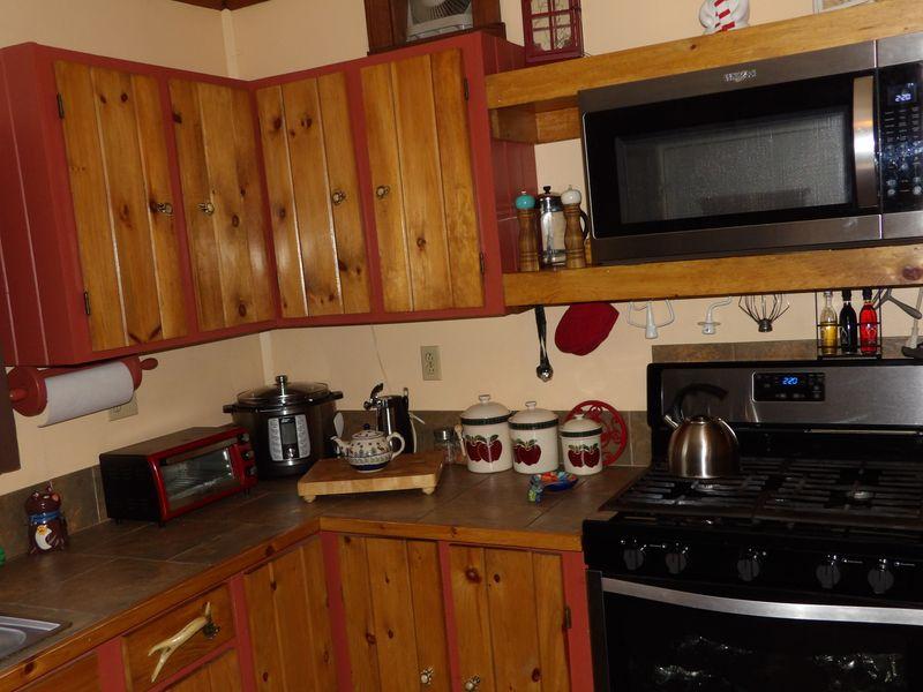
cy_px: 346
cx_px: 462
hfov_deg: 55.4
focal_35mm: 33
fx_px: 880
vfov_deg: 42.9
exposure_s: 1/26
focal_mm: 5.9
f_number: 3.6
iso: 200
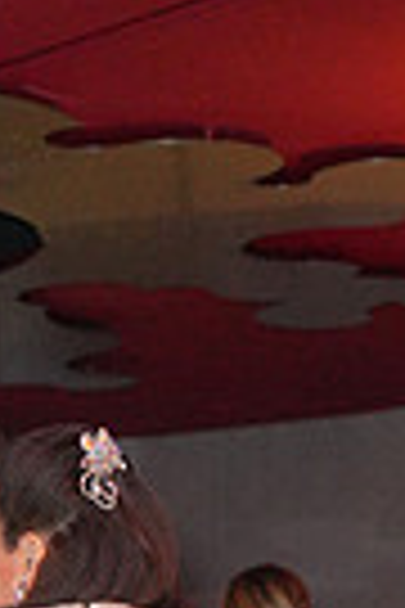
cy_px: 1076
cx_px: -160
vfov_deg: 9.7
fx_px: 3408
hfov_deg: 6.7
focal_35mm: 202
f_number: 4
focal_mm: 47
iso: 4000
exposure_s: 1/200
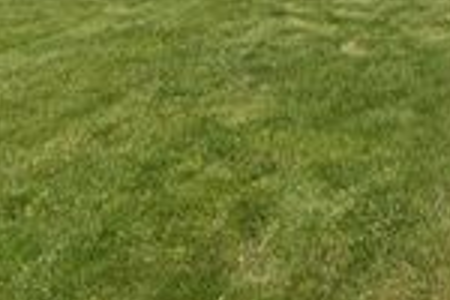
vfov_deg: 22.2
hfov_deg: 31.5
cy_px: -152
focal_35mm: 50
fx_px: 625
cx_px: 570
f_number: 6.3
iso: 100
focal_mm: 10
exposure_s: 1/1000
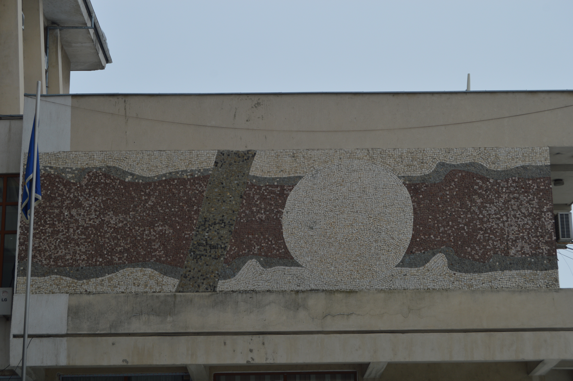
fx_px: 1097
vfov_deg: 19.7
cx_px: 286
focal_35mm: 69
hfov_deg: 29.3
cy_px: 190
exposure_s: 1/250
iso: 100
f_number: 8
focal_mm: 46
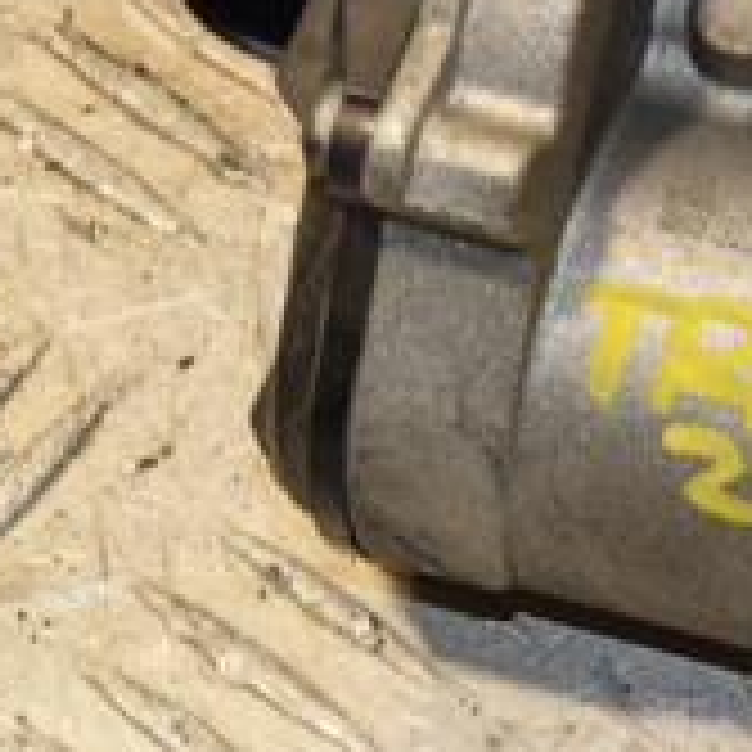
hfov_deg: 5.4
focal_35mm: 321
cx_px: 1148
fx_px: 7890
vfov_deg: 5.4
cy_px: -5
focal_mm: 70
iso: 800
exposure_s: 1/50
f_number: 13
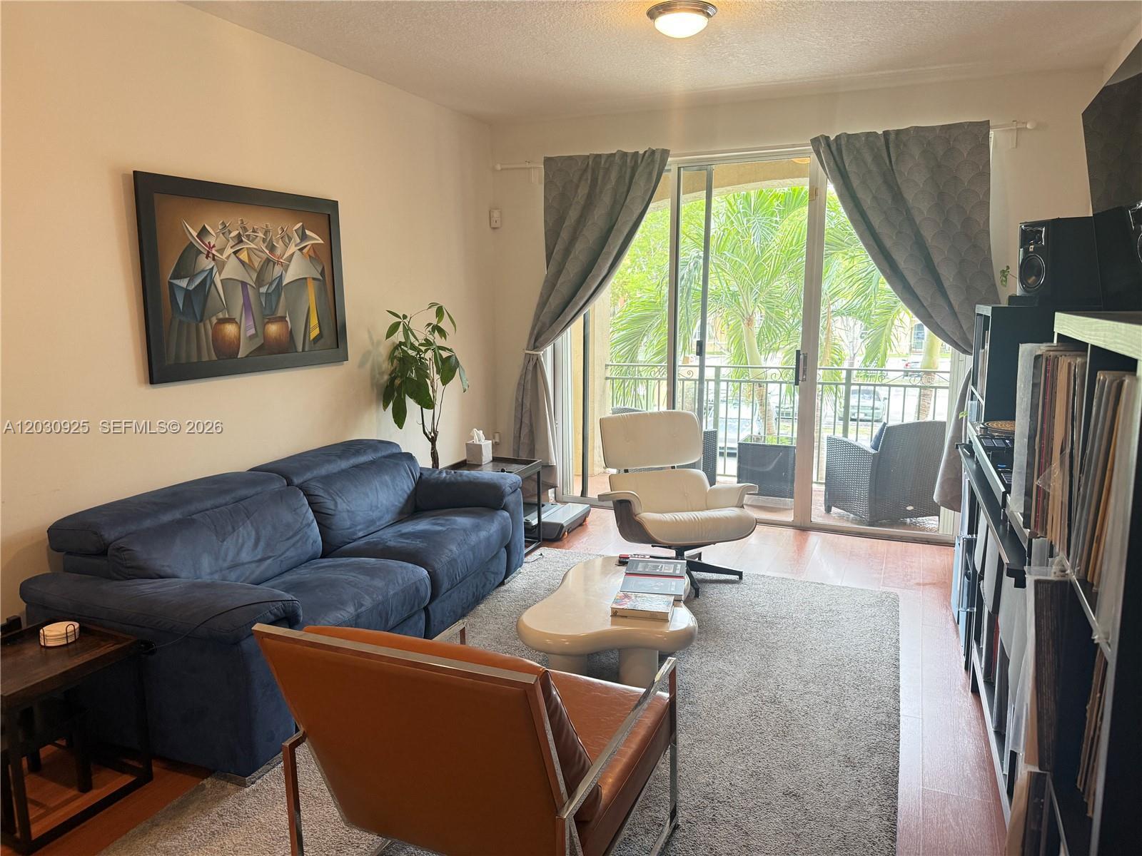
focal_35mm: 24
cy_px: 428
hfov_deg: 71.6
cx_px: 571
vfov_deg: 56.8
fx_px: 792
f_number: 1.78
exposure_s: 1/62
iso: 200
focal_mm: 6.76
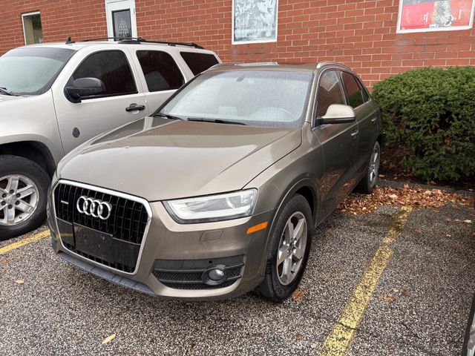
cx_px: 238
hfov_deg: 67.3
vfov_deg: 53.1
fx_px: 357
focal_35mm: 26
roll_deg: -0.3
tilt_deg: -17.5
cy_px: 178
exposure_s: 1/121
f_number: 1.6
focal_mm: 5.96
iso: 40
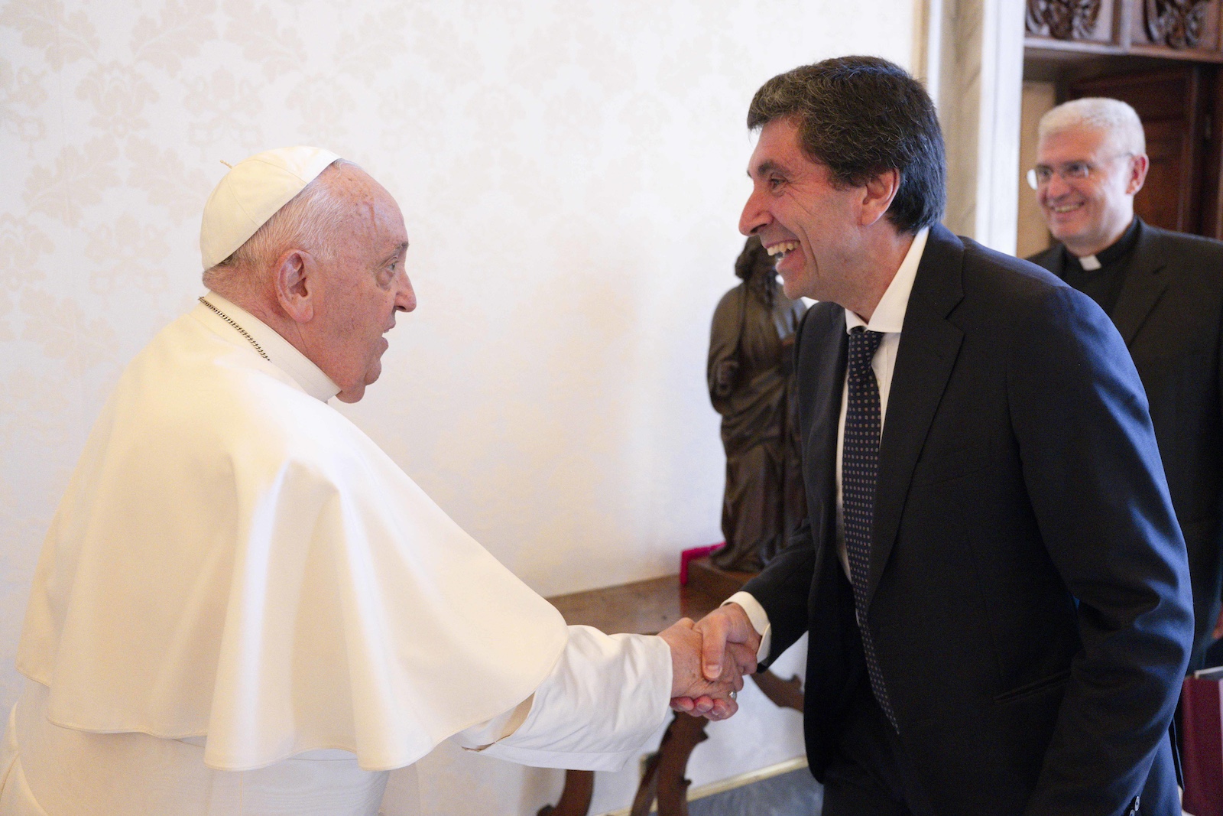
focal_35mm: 34
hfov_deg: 55.8
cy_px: 408
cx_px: 612
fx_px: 1155
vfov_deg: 38.9
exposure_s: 1/250
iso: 5000
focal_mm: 34
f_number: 4
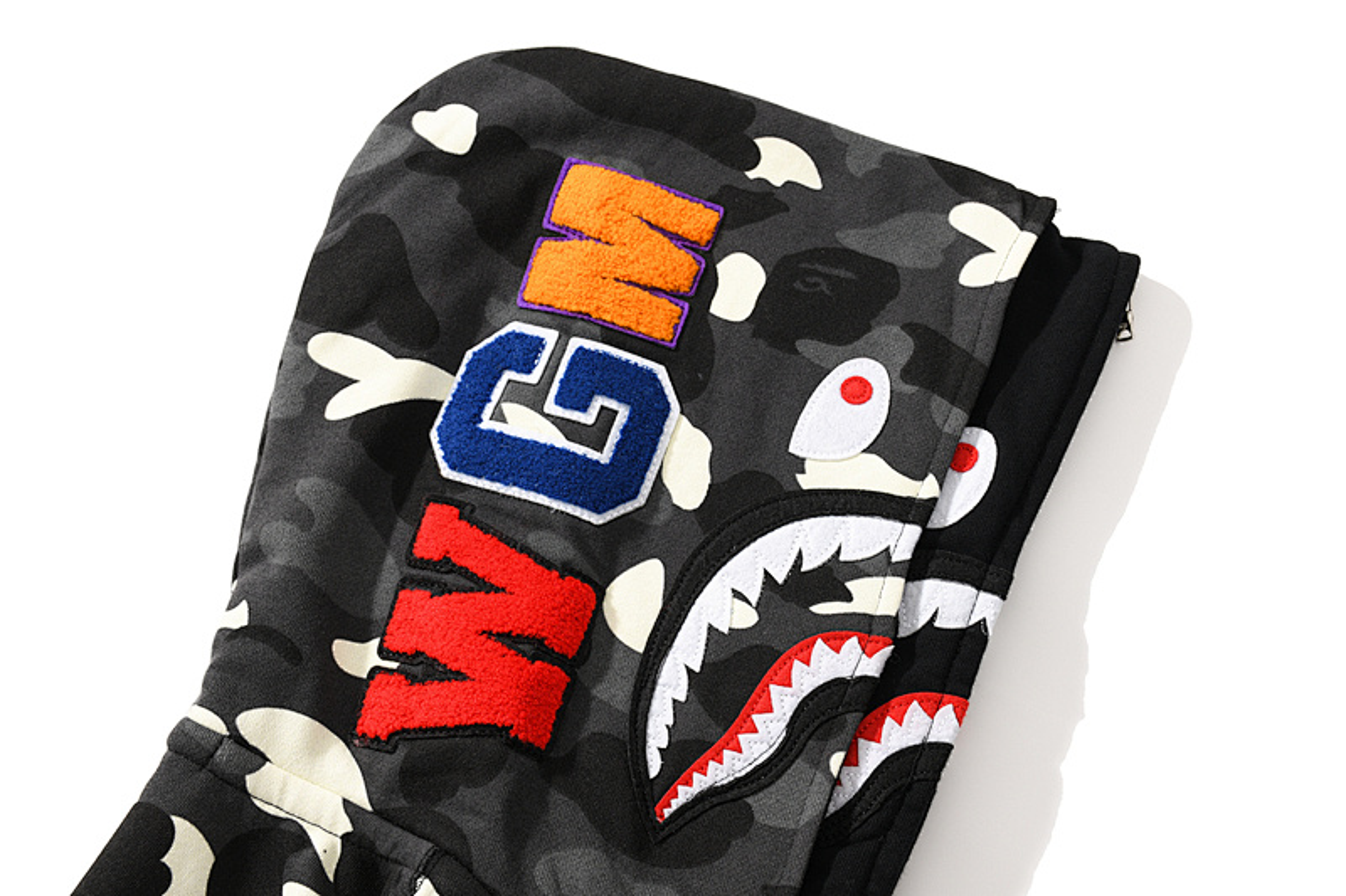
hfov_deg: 43.6
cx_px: 673
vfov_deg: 29.9
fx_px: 1682
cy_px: 448
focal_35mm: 45
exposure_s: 1/125
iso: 100
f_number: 8
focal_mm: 30
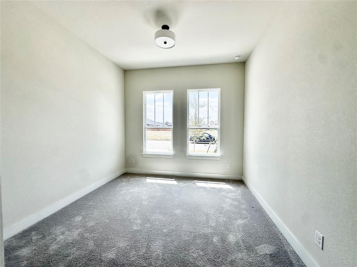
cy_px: 134
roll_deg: -0.2
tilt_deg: -2.6
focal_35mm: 14
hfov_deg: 102.1
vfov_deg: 85.7
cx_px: 178
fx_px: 144
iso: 40
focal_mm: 2.22
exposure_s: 1/774
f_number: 2.2
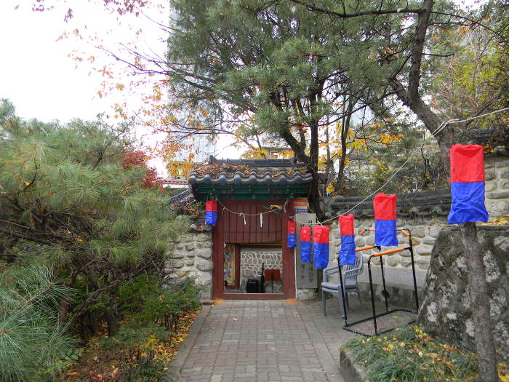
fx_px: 412
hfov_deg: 63.4
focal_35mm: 28
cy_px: 191
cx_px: 254
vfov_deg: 49.7
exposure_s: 1/56.6
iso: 80
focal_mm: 5
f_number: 3.5
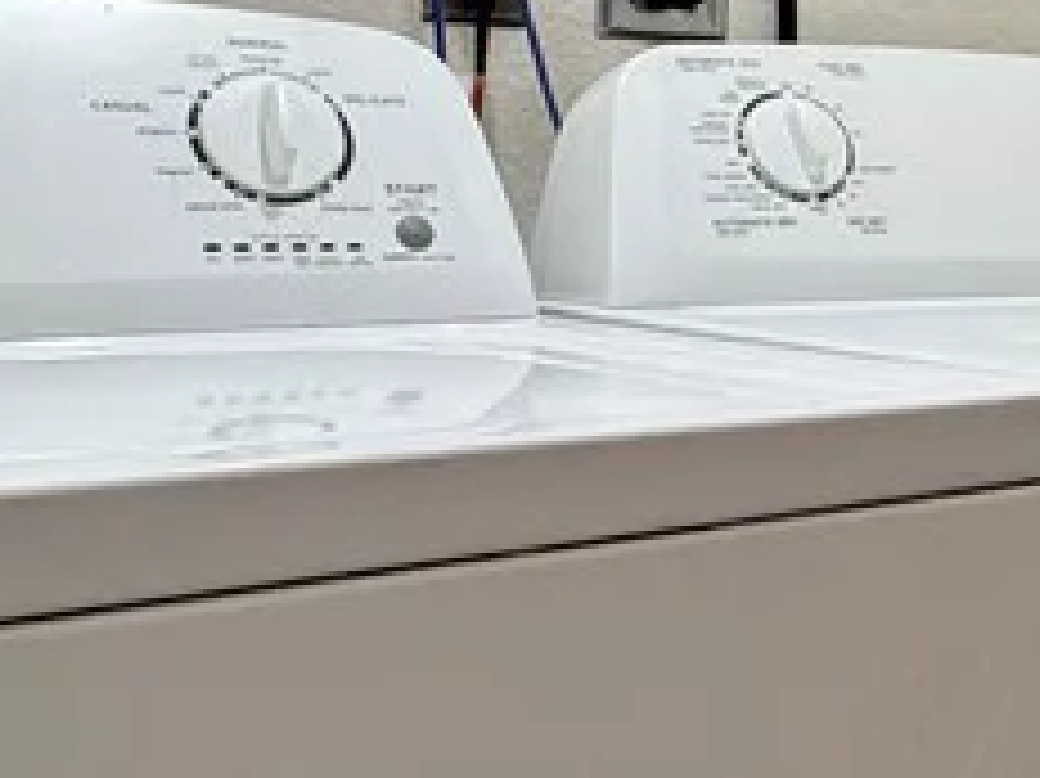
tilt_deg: +1.5
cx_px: 1283
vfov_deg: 23.2
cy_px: 112
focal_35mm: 62
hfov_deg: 27.1
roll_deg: -0.8
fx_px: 1862
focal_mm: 2.22
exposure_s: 1/120
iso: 160
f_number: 2.2
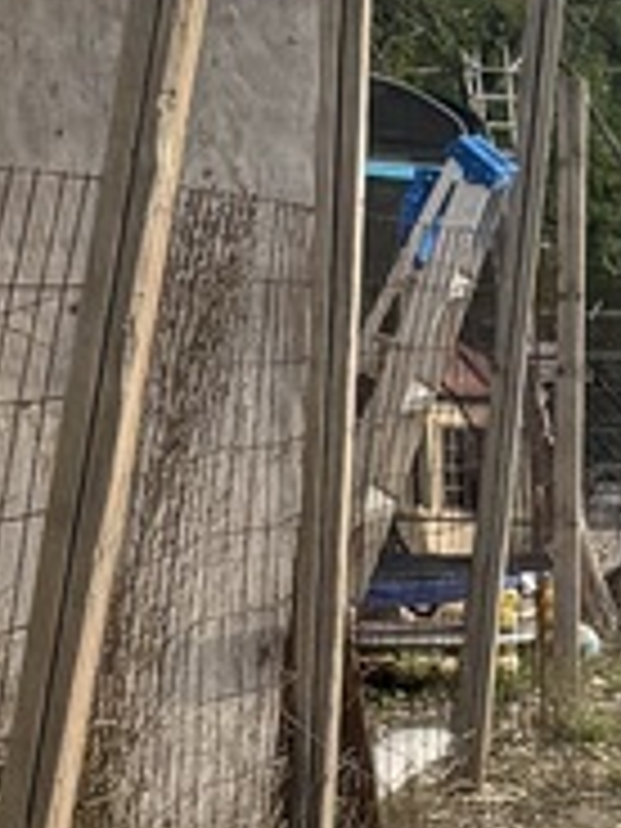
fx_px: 4497
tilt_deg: -4.2
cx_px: 1377
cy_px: 1012
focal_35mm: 188
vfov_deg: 10.3
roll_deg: -3.4
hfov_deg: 7.5
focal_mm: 6.76
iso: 100
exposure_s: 1/6173
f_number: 1.78
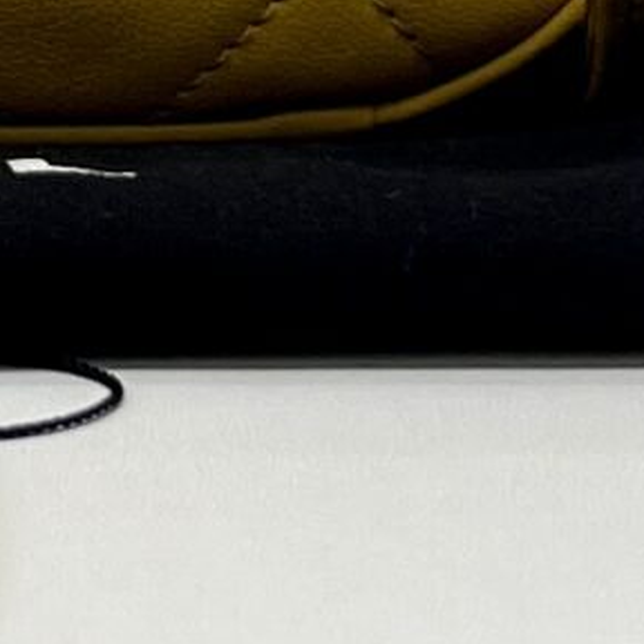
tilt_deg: -7.4
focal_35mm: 204
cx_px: -360
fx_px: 4294
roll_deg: -0.4
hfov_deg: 8.4
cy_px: -405
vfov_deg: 8.3
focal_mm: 5.7
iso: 40
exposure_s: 1/195
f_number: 1.5
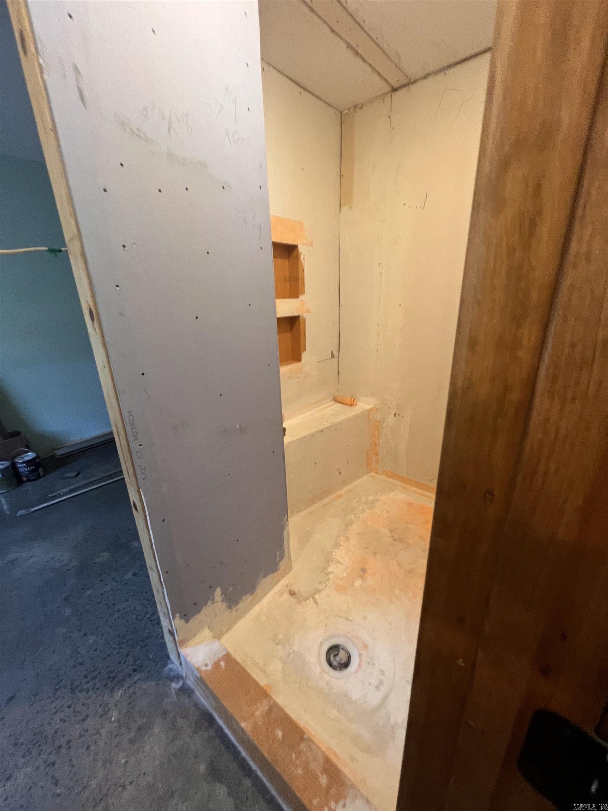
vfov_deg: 106.2
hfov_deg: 89.9
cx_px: 304
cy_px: 406
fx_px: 304
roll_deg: +2.5
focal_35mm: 13
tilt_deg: -20.9
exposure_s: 1/24
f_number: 1.8
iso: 200
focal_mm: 1.57
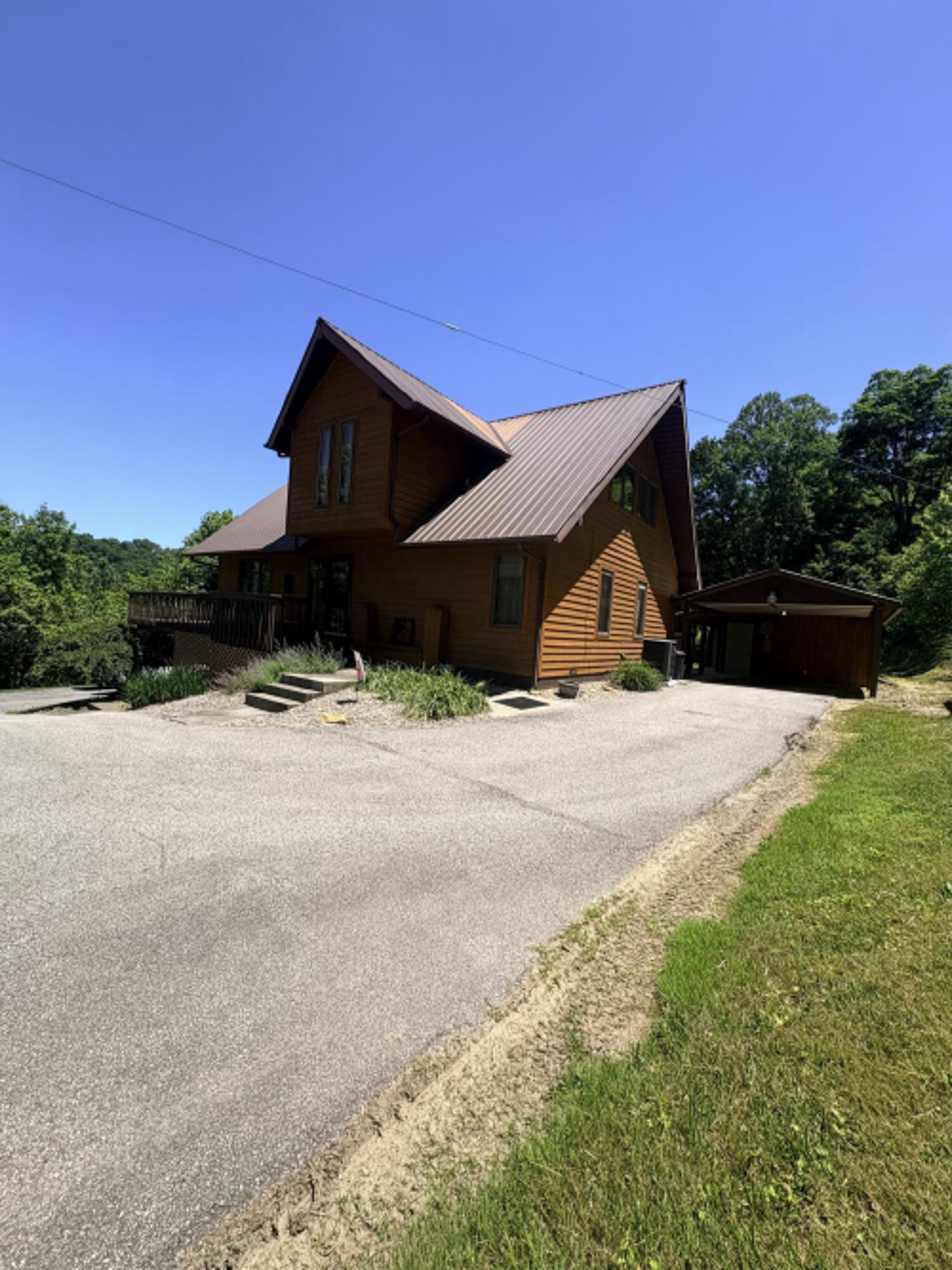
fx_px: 514
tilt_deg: -0.7
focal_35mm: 14
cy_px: 635
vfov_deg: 102.1
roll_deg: -4.0
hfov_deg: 85.7
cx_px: 476
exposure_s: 1/1600
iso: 50
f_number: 2.2
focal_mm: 2.22
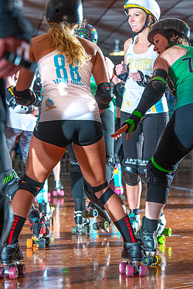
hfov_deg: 9.2
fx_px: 1198
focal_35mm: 149
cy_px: 143
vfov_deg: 13.8
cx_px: 91
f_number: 7.1
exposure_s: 1/160
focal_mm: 130
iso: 640
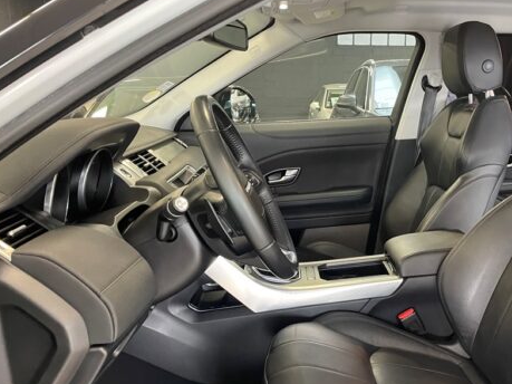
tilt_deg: -16.3
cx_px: 329
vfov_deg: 41.5
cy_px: 239
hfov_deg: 53.2
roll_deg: +0.1
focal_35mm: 34
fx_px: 503
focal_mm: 4.2
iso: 500
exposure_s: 1/41
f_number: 1.6
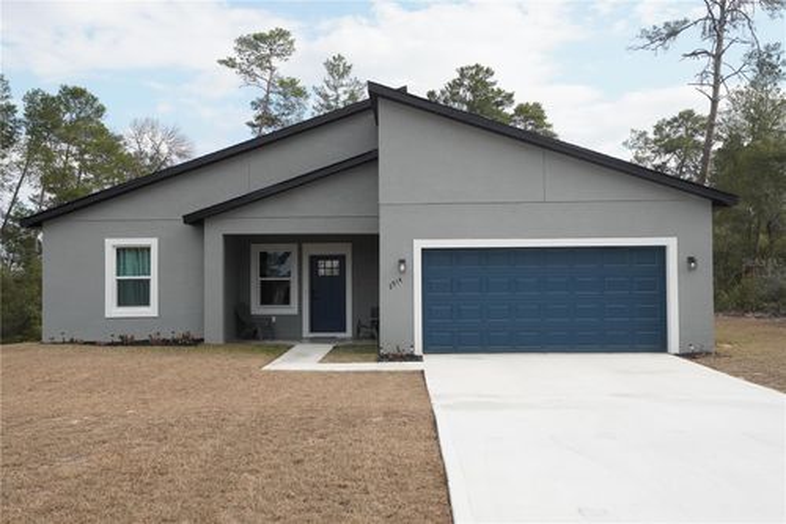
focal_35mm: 36
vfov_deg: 36.8
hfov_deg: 53.1
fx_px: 786
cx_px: 393
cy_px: 262
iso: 500
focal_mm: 24
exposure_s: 1/1600
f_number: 5.6
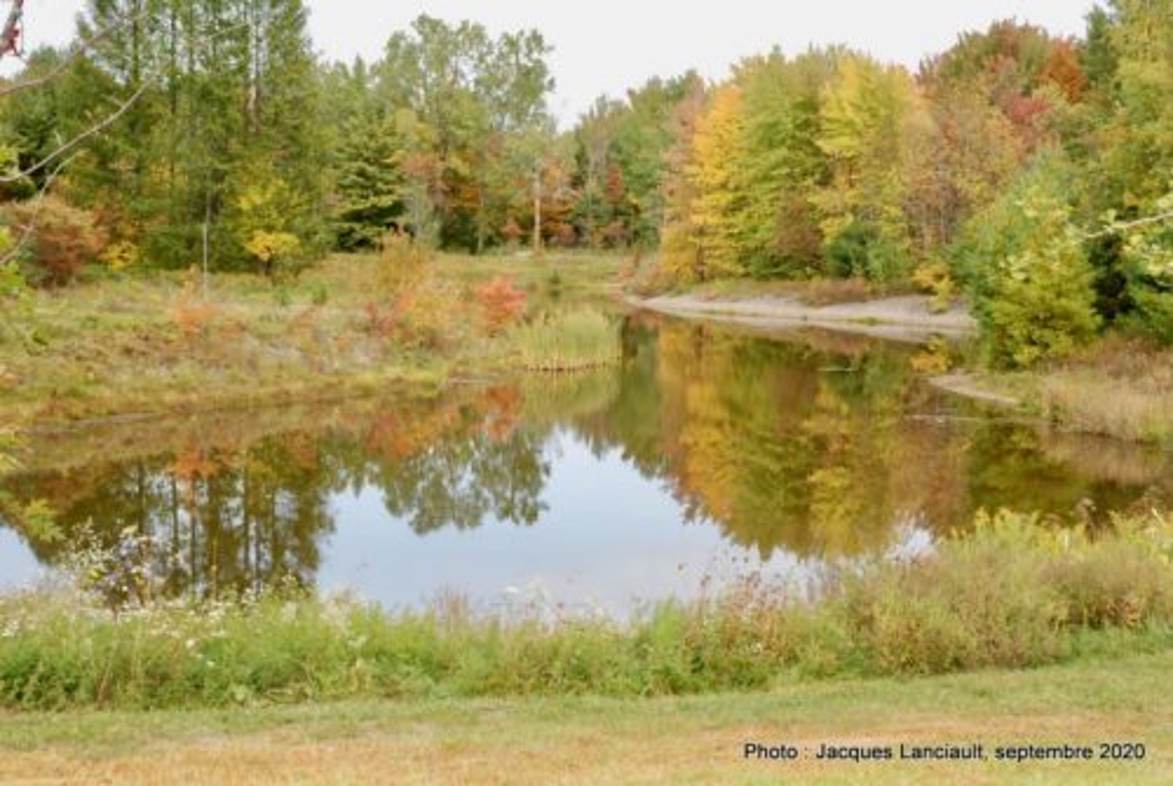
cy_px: 393
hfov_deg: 35.0
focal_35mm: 57
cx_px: 586
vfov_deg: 23.9
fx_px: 1860
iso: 100
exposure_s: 1/20
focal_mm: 38
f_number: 14
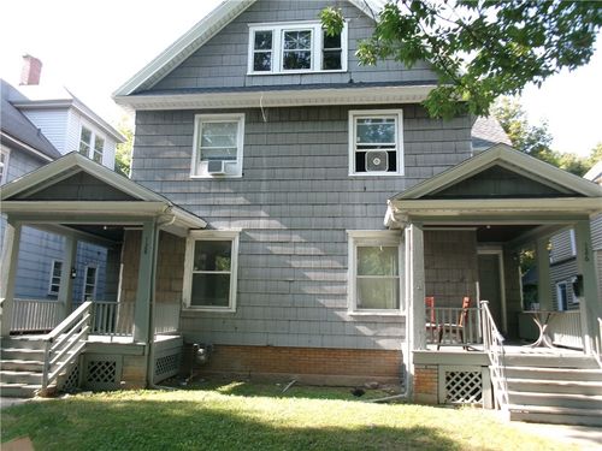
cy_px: 226
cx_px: 301
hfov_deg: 63.4
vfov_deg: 49.7
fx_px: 487
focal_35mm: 28
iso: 100
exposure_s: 1/100
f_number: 3.9
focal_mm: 5.1
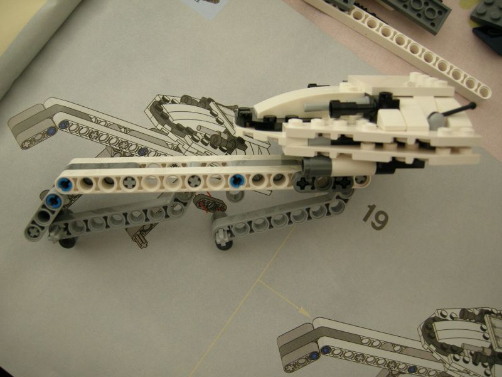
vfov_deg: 39.7
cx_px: 251
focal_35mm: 36
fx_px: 522
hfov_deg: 51.4
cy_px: 188
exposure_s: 1/59.8
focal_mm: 7.5
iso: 174
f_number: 2.7
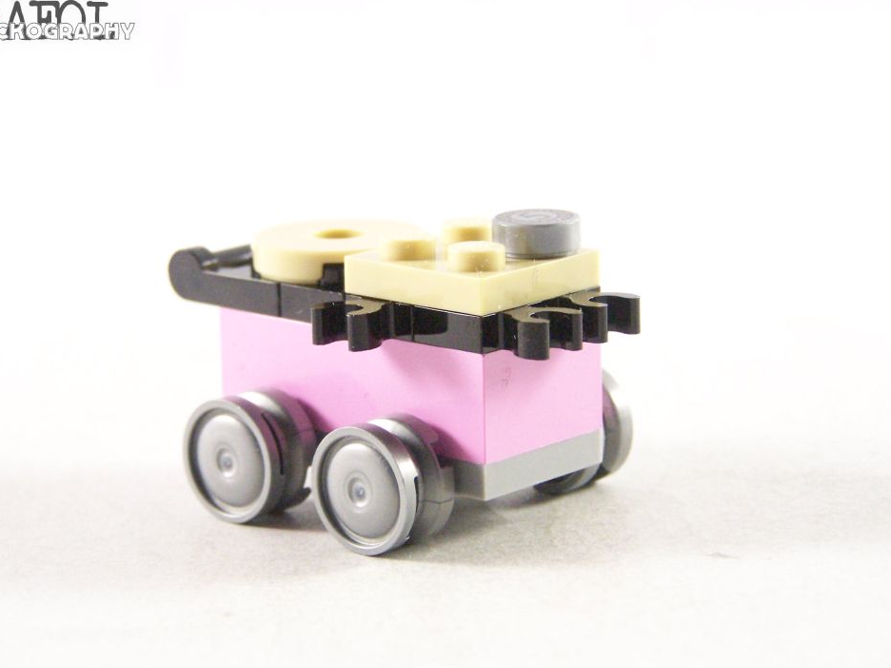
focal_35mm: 128
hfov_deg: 15.4
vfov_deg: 11.6
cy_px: 346
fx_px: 3295
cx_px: 428
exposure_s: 1/60
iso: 400
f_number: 3.2
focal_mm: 19.4
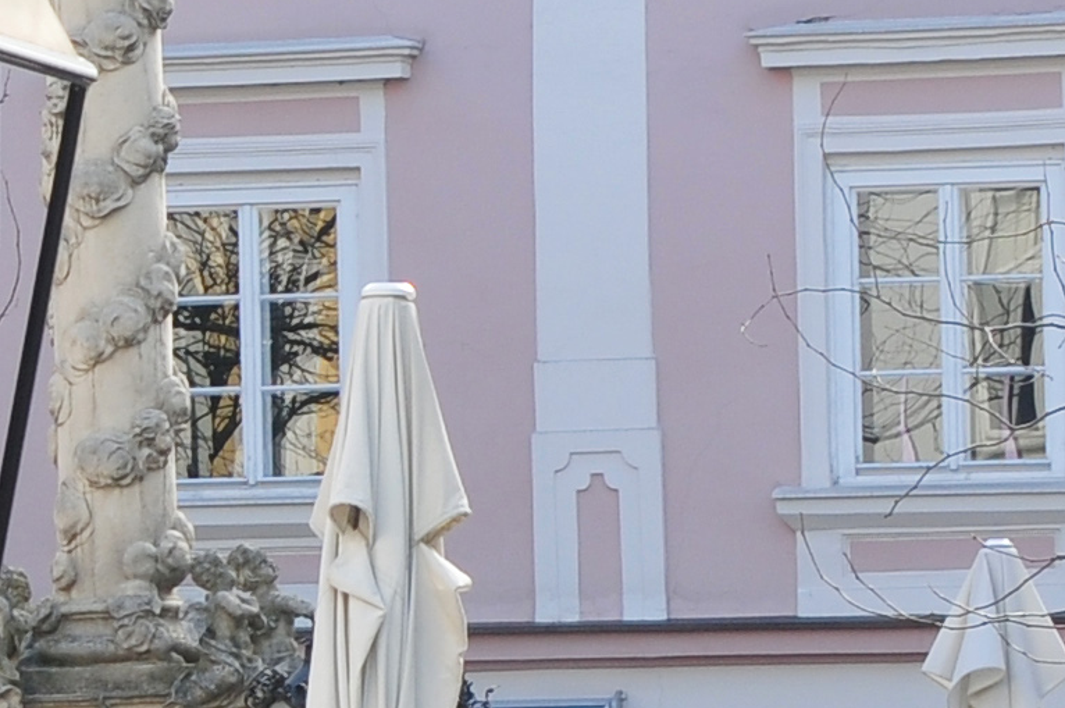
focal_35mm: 420
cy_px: 906
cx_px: -745
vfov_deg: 3.3
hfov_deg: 4.9
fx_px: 12412
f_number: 5.6
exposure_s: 1/125
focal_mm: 50
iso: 200
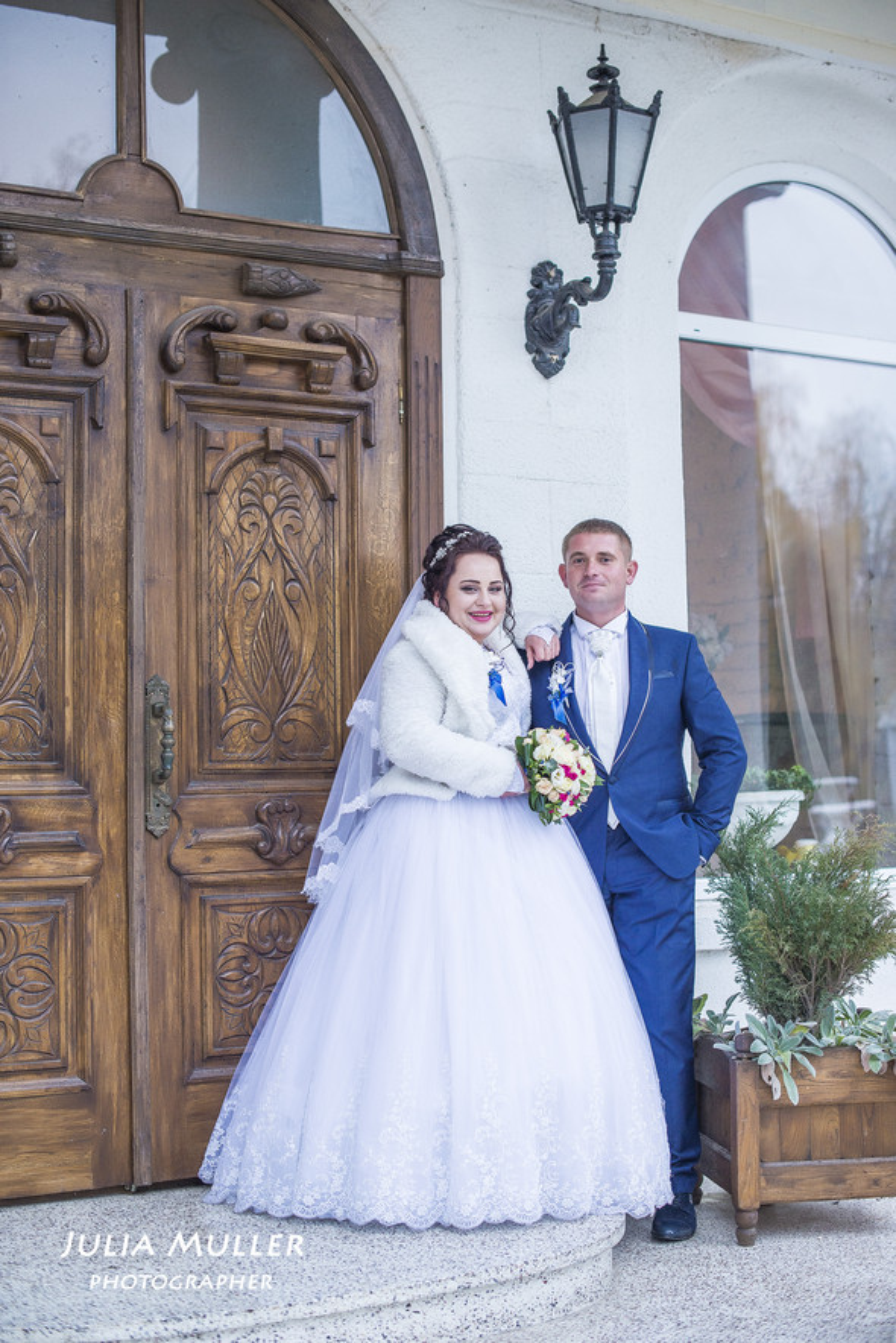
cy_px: 672
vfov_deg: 39.6
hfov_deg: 27.0
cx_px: 448
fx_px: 1865
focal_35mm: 50
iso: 800
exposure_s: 1/125
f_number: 2.5
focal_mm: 50
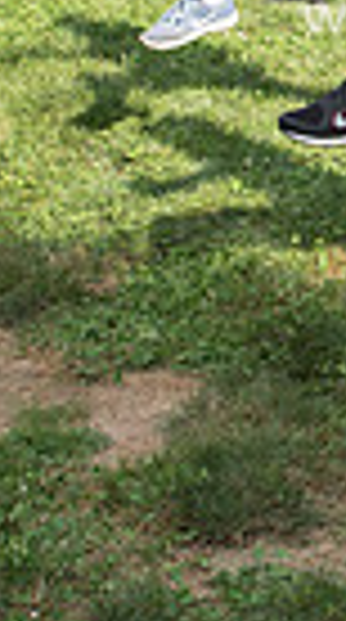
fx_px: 1740
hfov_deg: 10.7
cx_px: 611
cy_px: -142
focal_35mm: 106
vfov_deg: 19.0
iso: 200
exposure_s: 1/2000
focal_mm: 24
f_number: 2.8
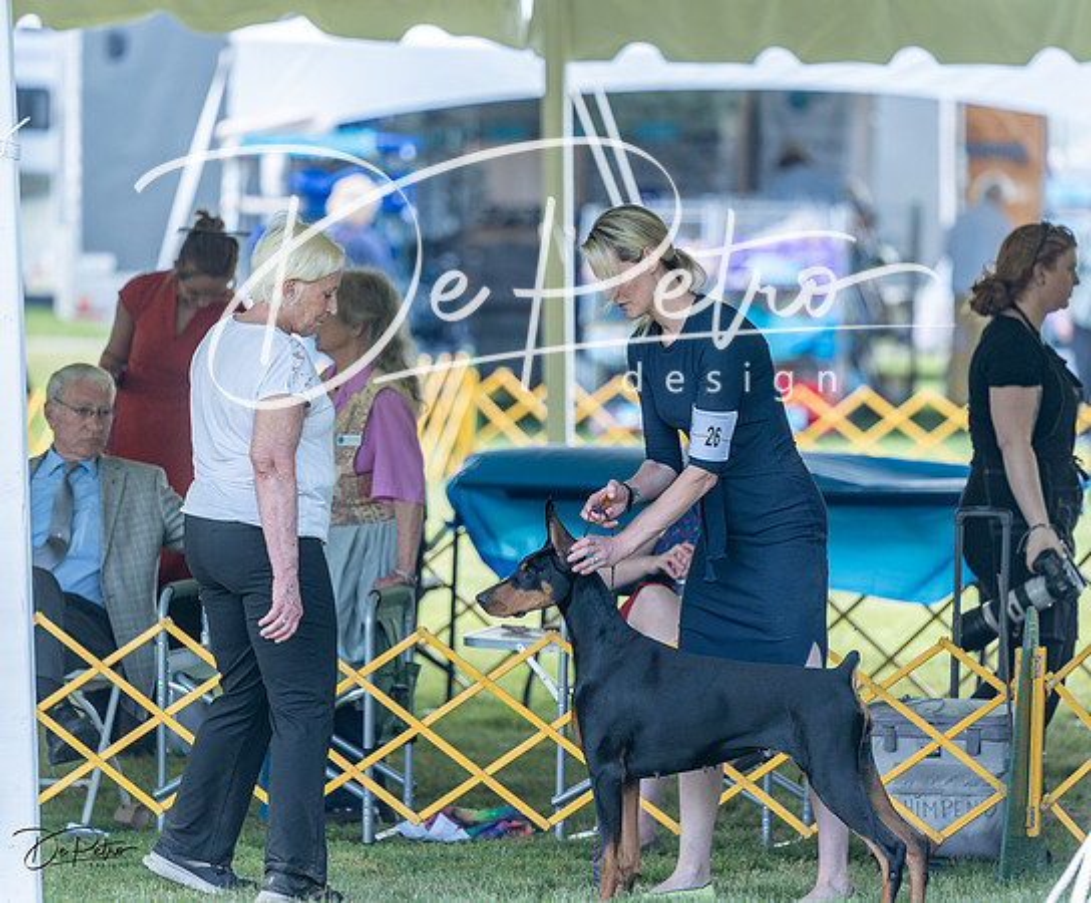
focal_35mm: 271
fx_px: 8877
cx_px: 586
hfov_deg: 7.0
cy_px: 434
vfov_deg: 5.8
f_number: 3.2
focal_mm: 200
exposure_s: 1/500
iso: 250
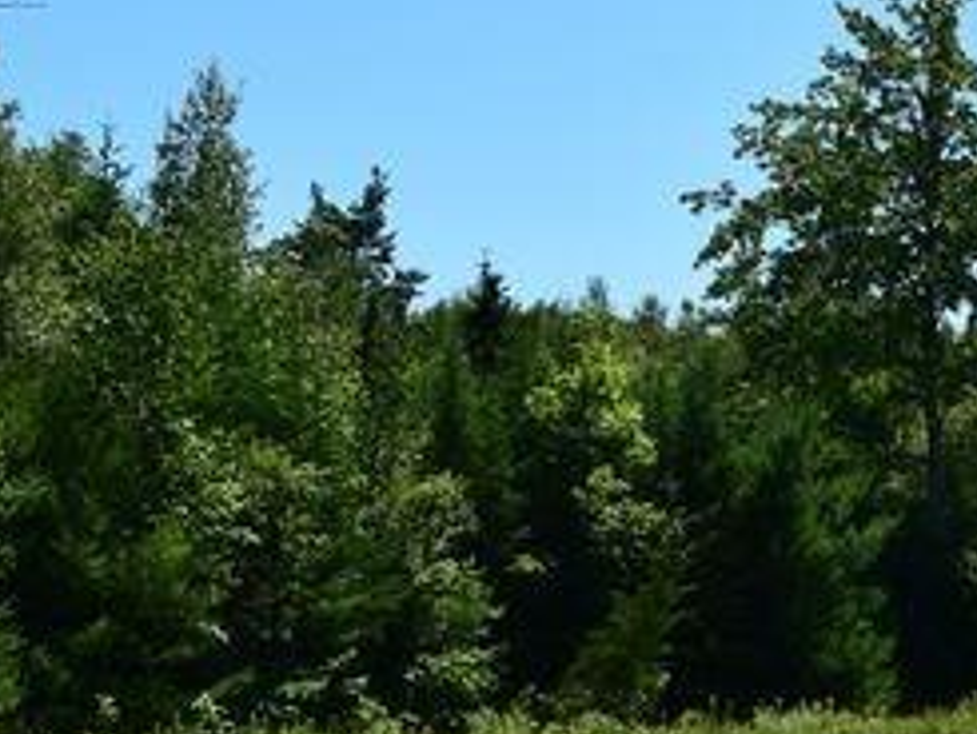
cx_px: 1073
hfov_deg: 22.3
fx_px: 2344
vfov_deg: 17.6
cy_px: 616
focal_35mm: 83
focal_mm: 22
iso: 320
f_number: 11
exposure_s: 1/500
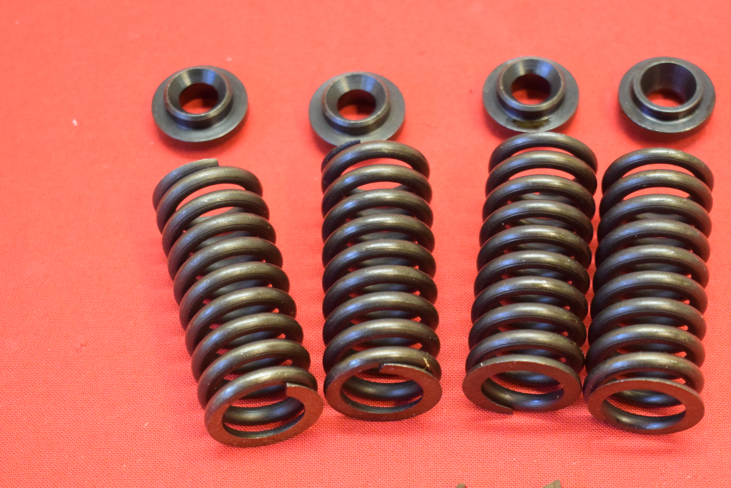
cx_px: 420
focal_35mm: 78
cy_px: 374
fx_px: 1584
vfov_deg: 17.4
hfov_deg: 26.0
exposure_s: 1/60
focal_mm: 32
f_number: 5
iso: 2000
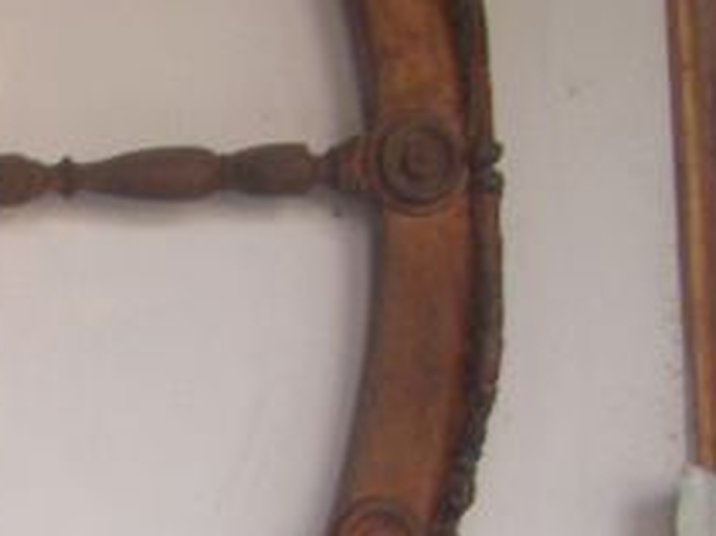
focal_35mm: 180
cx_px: -852
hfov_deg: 10.0
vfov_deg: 8.0
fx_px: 3721
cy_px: 919
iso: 100
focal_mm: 6.3
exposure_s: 1/80
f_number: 3.3
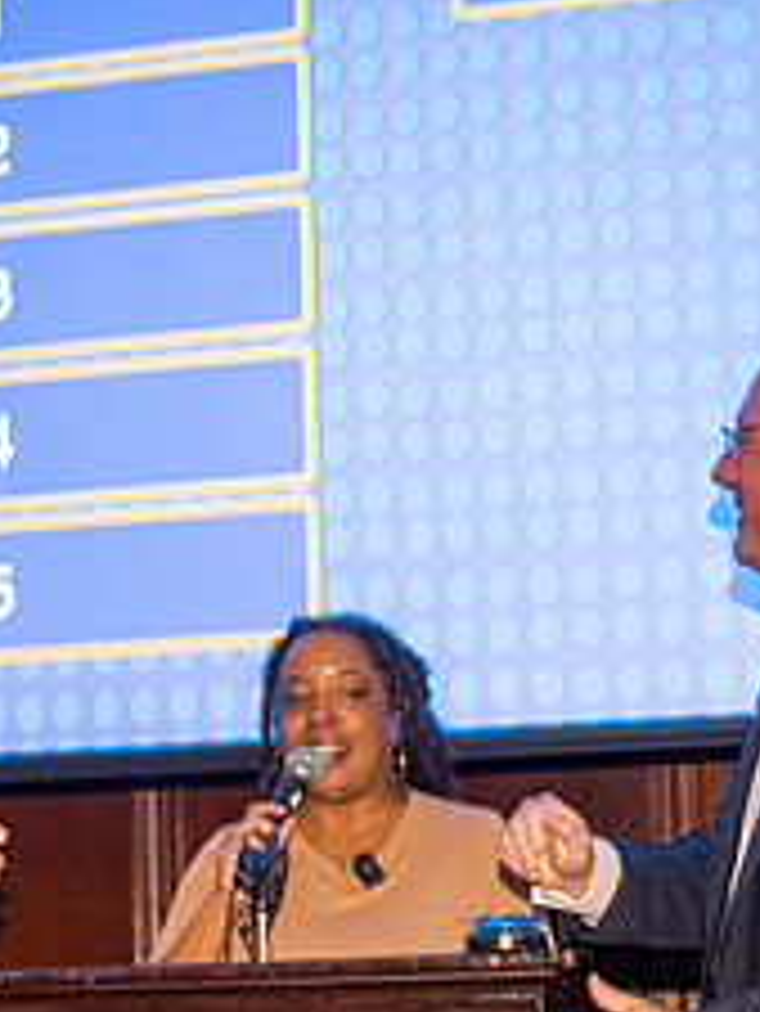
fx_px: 2661
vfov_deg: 21.2
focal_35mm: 91
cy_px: 842
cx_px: 226
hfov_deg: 16.2
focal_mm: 36
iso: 2500
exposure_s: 1/80
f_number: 4
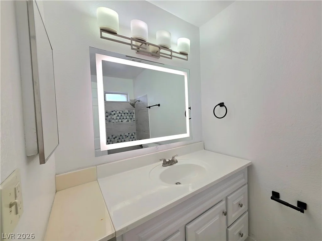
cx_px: 161
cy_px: 120
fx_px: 121
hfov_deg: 106.2
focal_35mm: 13
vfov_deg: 89.9
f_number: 1.9
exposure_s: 1/159
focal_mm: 2.2
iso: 25
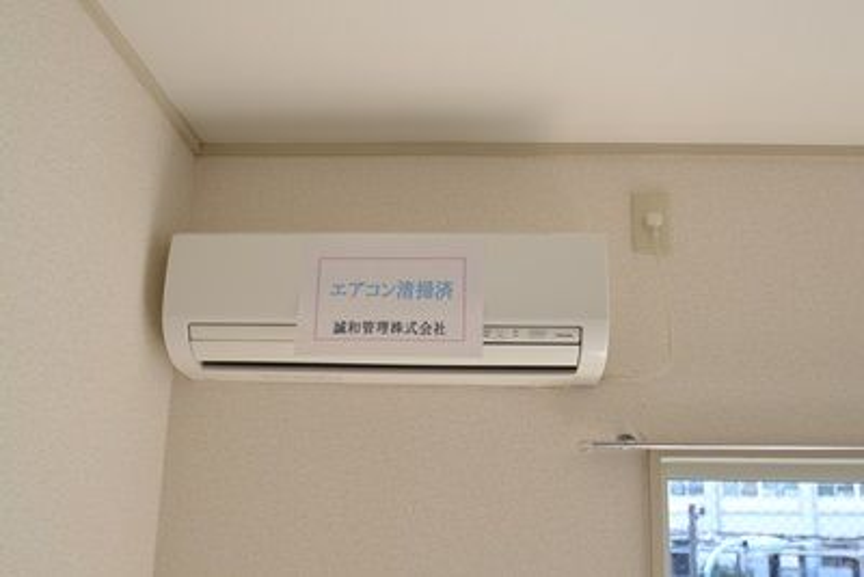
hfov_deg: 57.2
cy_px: 288
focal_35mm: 33
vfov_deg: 40.0
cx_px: 432
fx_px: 792
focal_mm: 22
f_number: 4.5
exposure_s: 1/80
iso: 100
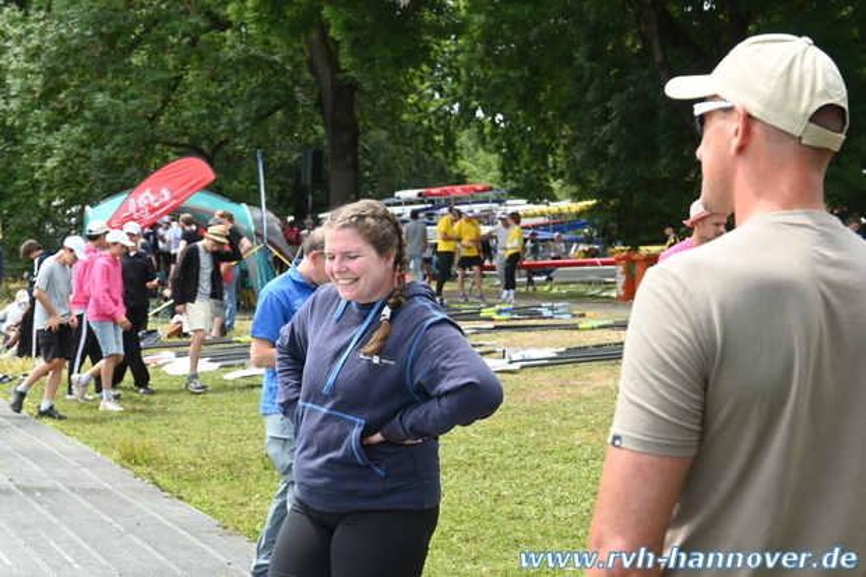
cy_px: 288
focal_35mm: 75
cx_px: 433
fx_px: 1804
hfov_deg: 27.0
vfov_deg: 18.2
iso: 125
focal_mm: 50
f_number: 6.3
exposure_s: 1/250
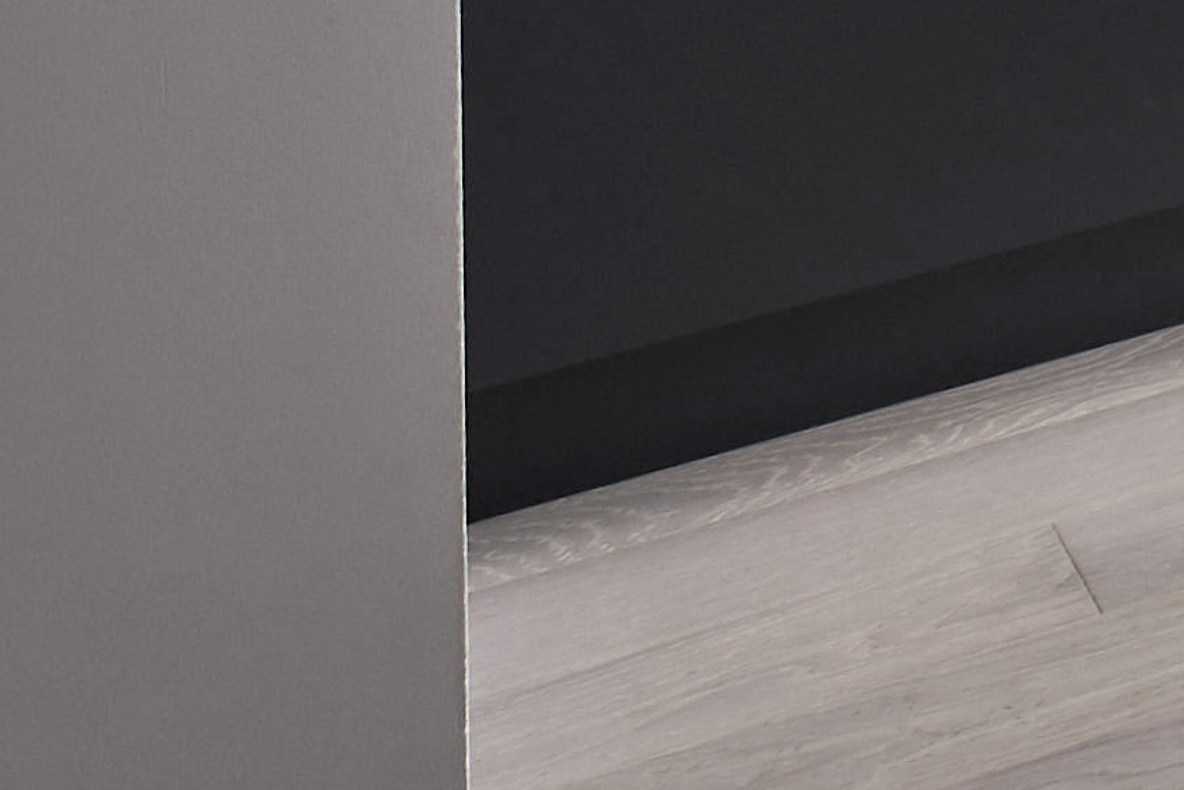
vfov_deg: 9.7
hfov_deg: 10.8
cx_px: 3673
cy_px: -1375
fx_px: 3848
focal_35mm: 117
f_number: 9.5
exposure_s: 1/10
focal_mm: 17
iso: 200
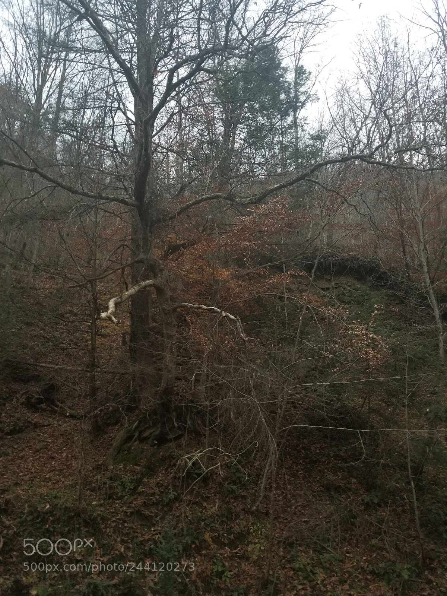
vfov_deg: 67.3
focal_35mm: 26
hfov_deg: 53.1
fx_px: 448
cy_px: 298
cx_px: 224
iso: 250
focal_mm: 4.25
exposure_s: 1/10
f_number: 1.7
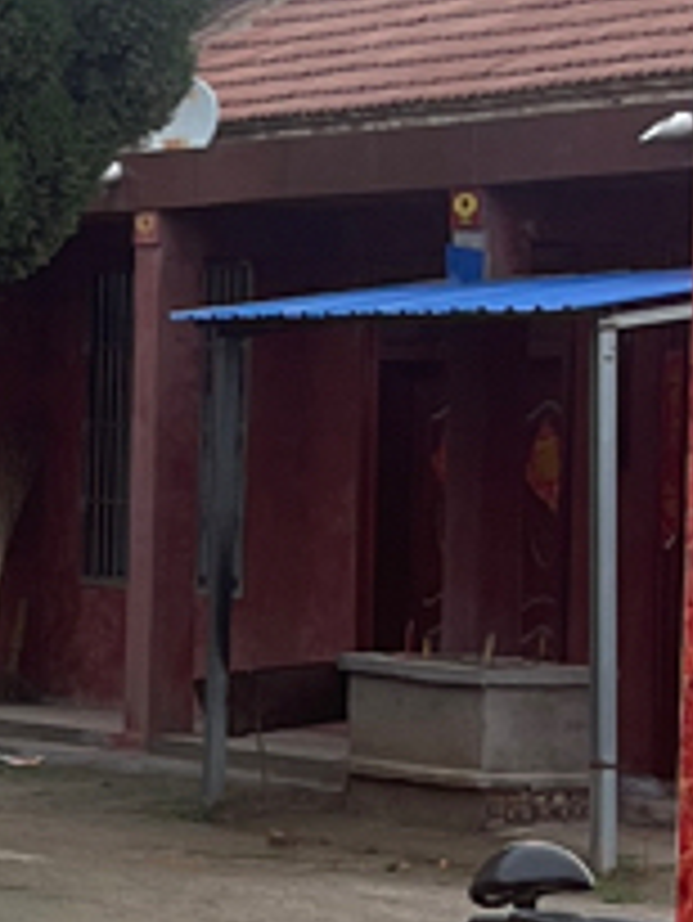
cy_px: 553
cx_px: -1073
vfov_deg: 10.4
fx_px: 5066
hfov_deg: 7.3
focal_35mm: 190
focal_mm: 5.1
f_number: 1.6
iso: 50
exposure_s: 1/295
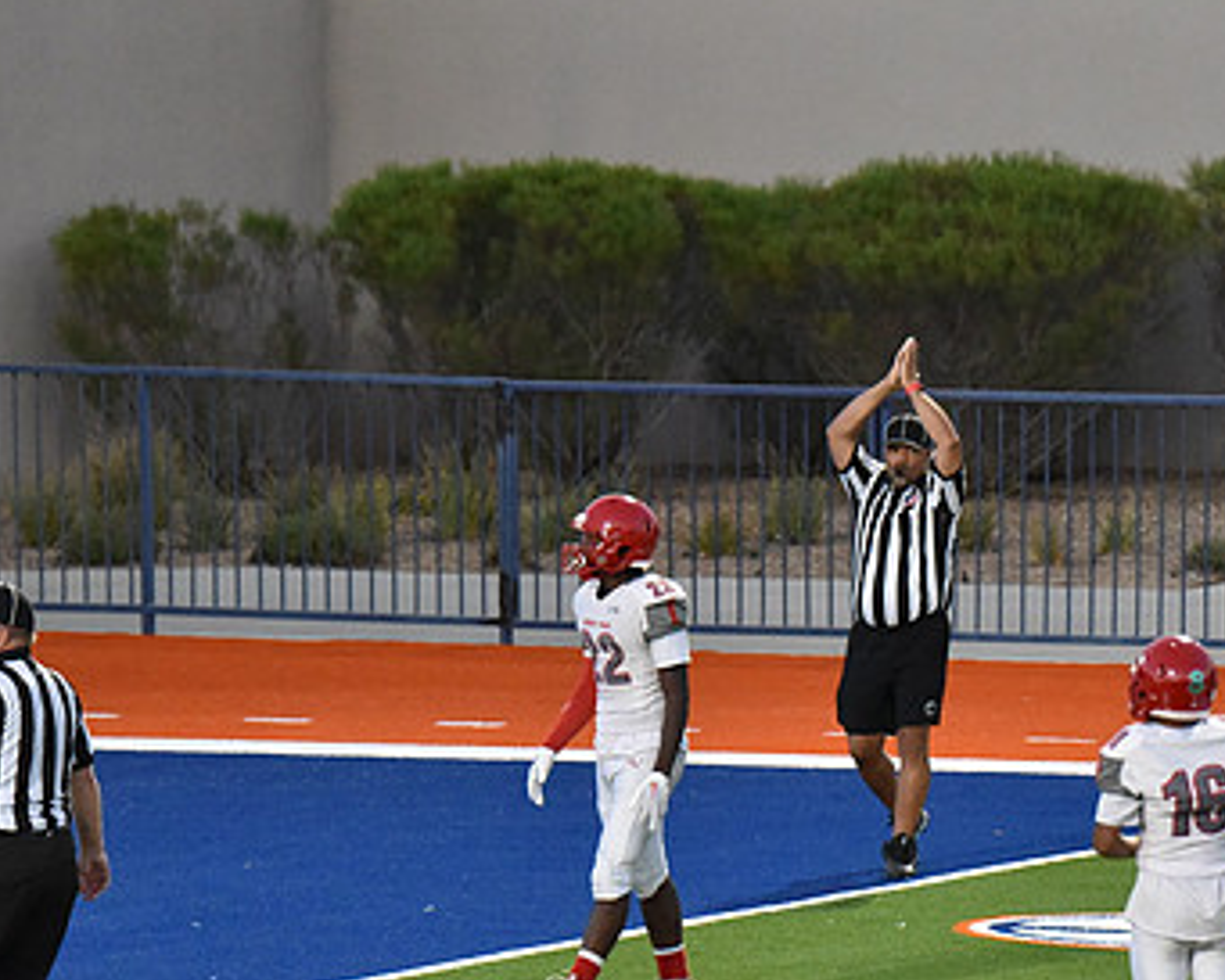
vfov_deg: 3.2
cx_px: 912
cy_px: 558
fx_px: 17371
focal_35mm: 479
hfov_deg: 4.0
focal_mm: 300
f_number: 5.6
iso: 12800
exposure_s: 1/1000
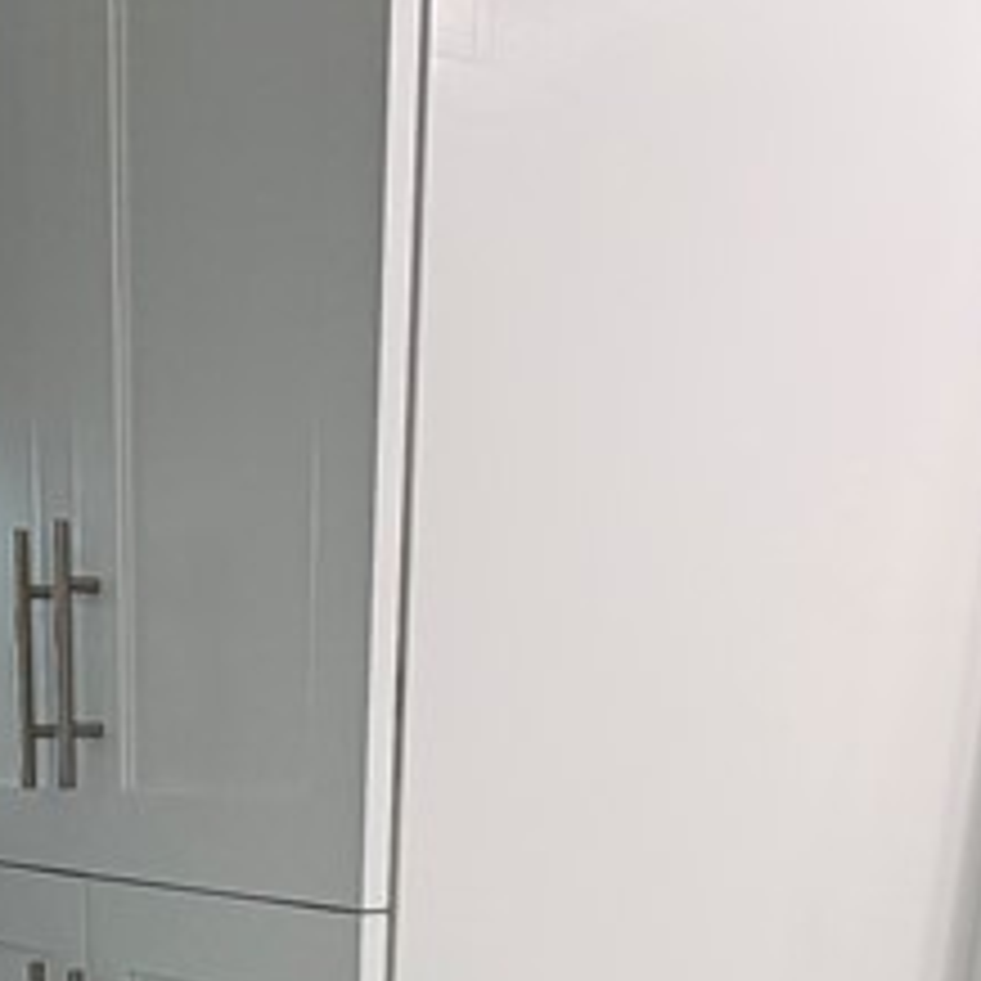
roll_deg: +0.2
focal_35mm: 58
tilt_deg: -21.4
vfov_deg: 23.7
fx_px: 1860
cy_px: 1462
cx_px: 220
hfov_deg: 29.0
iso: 100
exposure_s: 1/120
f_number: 2.2
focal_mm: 2.22
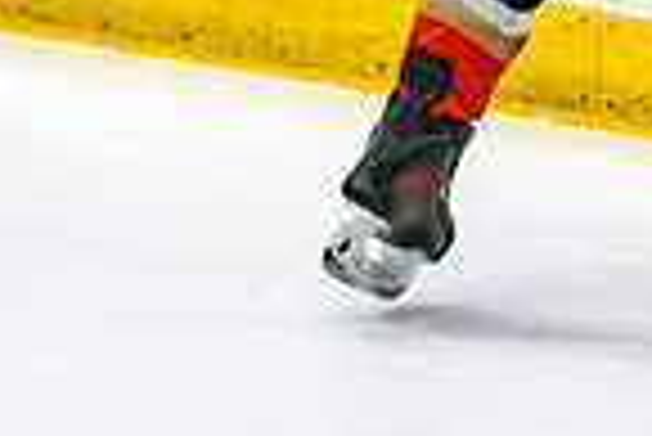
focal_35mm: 508
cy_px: -118
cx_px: 649
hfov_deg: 4.0
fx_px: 9209
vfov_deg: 2.7
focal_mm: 80
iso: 800
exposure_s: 1/640
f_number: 2.8
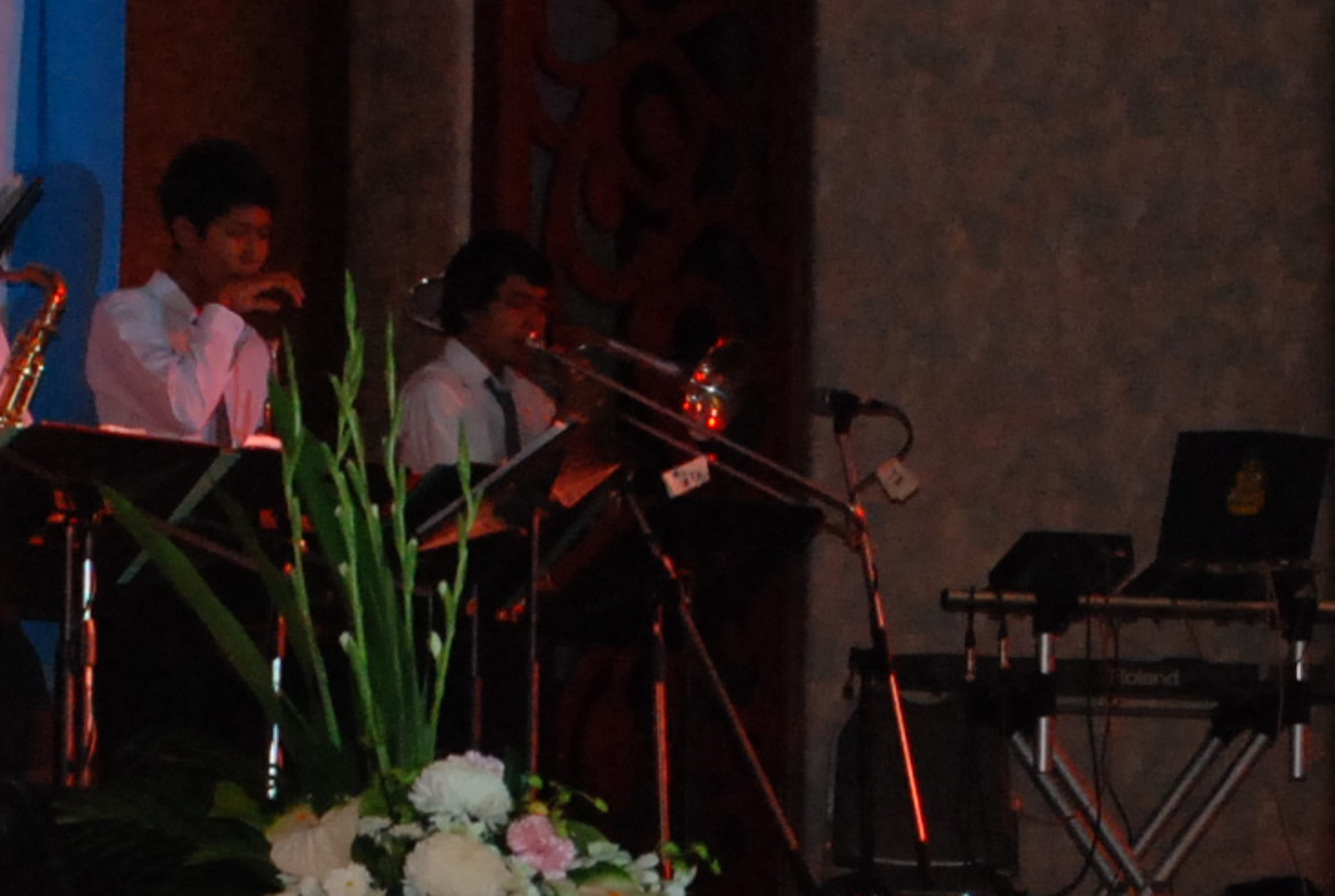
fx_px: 6168
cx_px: 790
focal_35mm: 166
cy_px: 663
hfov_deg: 12.3
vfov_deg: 8.3
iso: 1000
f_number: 5
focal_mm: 28
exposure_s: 1/60
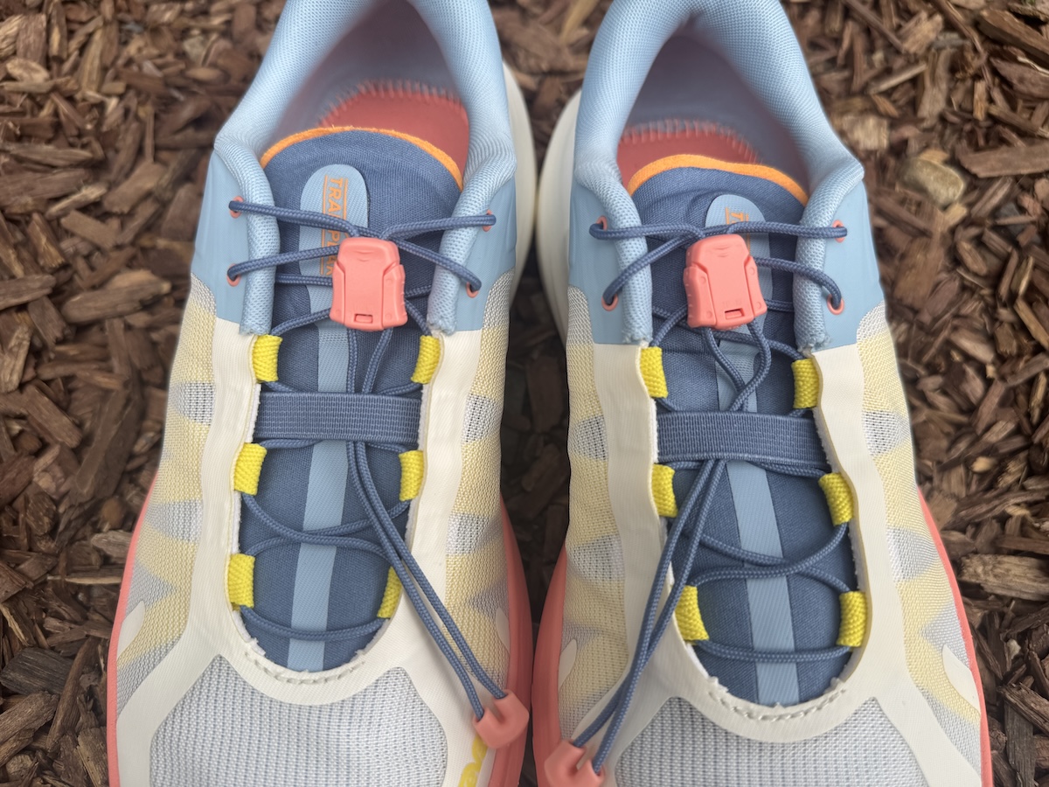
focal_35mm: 24
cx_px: 524
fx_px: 727
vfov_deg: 56.8
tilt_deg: -67.6
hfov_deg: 71.6
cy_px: 394
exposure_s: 1/832
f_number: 1.78
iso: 80
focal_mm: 6.76
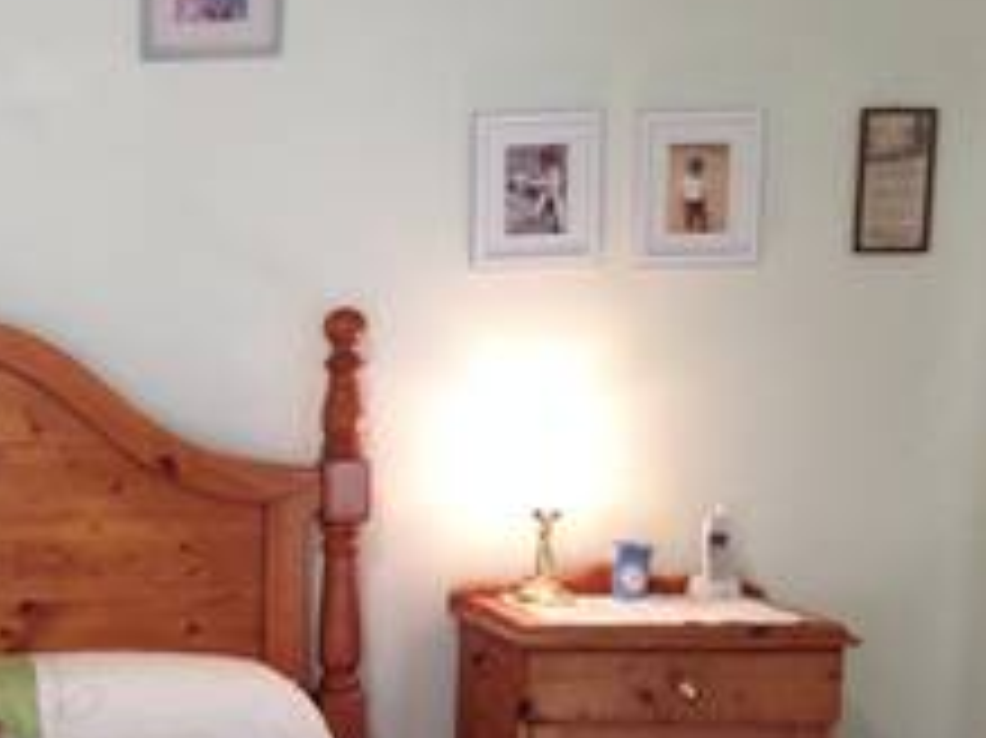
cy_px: 556
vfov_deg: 18.3
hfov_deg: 22.8
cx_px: -135
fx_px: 2277
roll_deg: +0.7
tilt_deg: -9.0
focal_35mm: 80
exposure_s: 1/20
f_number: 2.4
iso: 100
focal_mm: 4.28
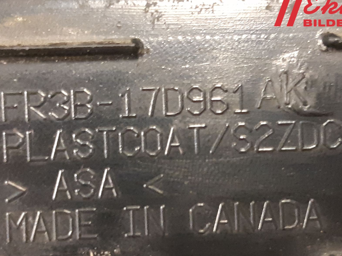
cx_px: 185
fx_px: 336
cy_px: 157
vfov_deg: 41.6
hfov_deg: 53.9
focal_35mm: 34
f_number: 1.7
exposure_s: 1/25
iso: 400
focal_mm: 3.93
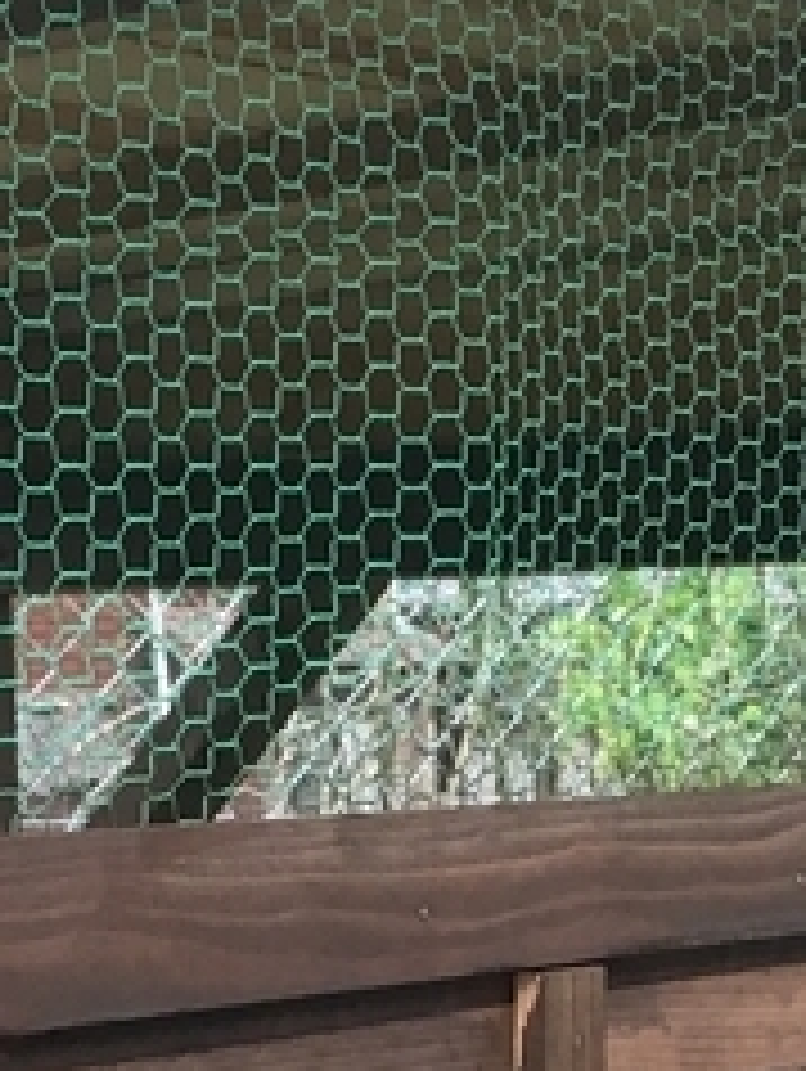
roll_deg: +1.9
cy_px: 1530
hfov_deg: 10.2
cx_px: 504
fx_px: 4525
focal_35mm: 146
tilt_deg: -9.7
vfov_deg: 12.9
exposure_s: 1/30
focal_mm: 4.15
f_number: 2.2
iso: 32
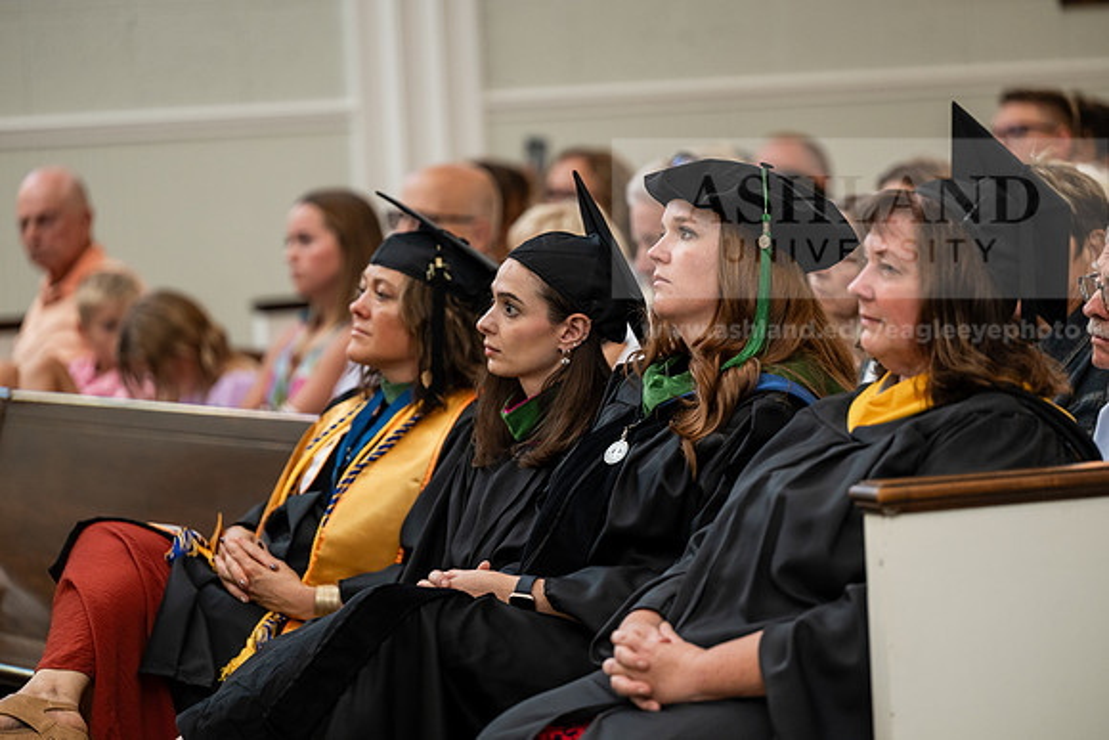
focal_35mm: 175
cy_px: 370
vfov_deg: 7.9
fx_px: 5392
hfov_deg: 11.7
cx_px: 554
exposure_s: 1/200
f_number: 3.2
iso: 1250
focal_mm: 175
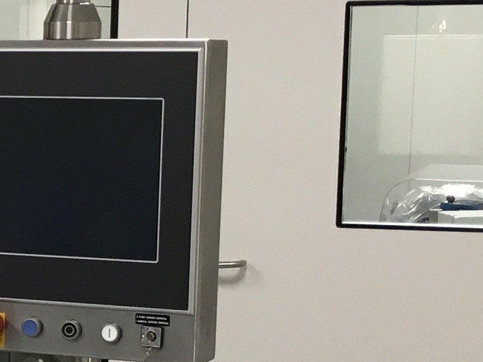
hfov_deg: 12.2
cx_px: -402
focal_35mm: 147
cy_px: 297
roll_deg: +0.4
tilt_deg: -5.4
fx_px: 2052
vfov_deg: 10.1
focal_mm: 4.15
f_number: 2.2
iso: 25
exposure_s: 1/33
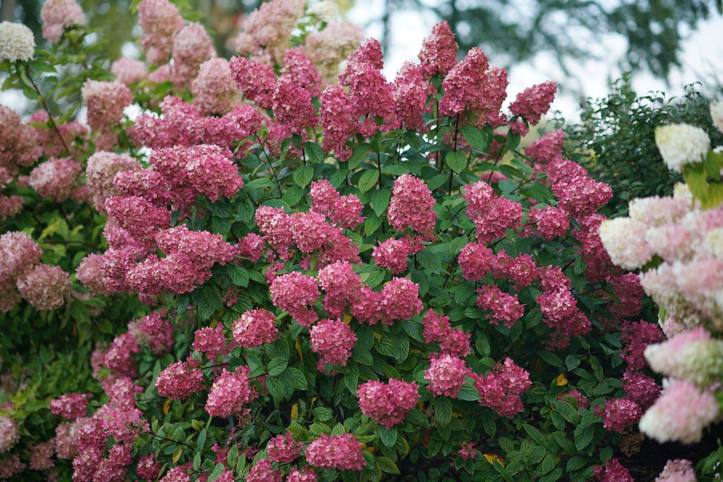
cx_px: 362
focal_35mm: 85
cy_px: 241
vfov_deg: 16.1
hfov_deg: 23.9
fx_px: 1707
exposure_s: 1/400
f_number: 1.4
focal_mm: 85
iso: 100
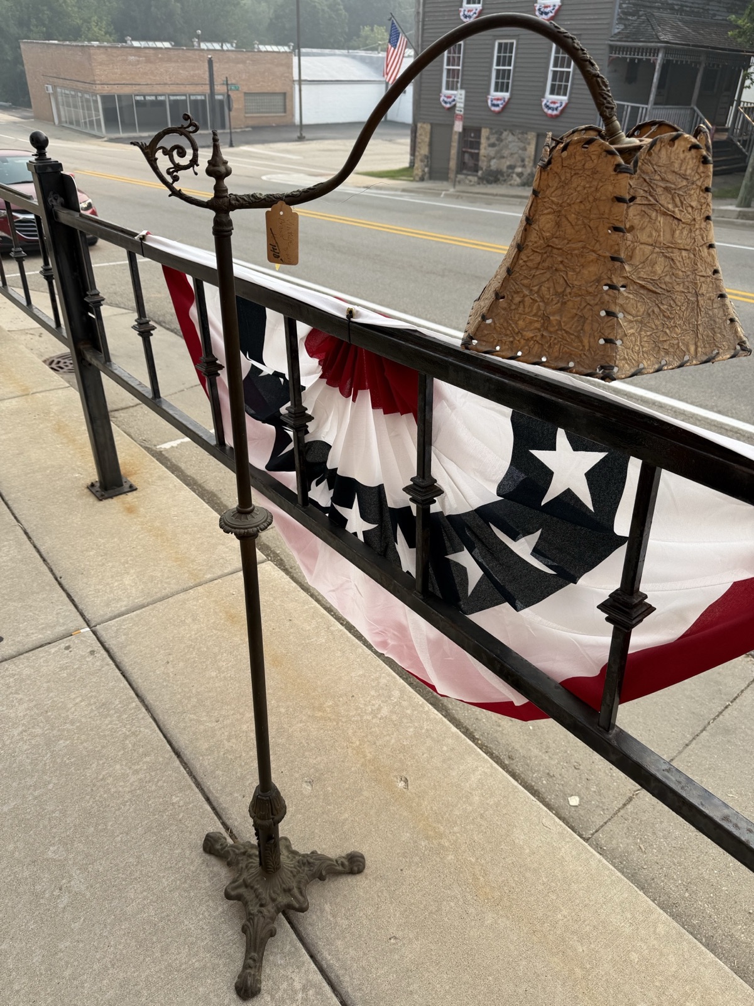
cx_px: 377
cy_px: 503
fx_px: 697
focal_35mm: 24
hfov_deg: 56.8
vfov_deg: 71.6
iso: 80
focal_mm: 6.76
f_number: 1.78
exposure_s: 1/1727
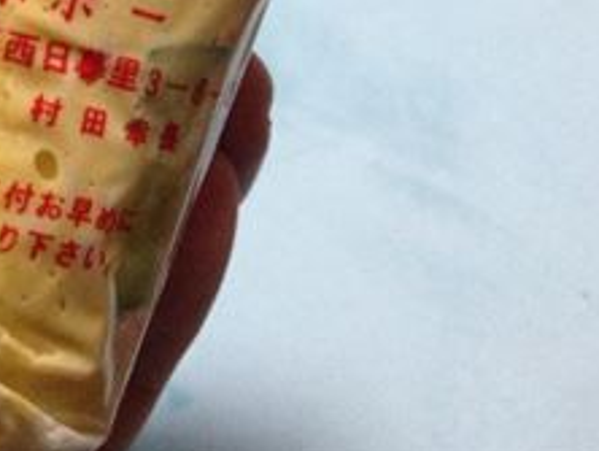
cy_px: -181
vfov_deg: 14.7
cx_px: 0
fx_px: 1646
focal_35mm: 95
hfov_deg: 20.0
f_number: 2.4
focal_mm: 4.13
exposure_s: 1/20
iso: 250
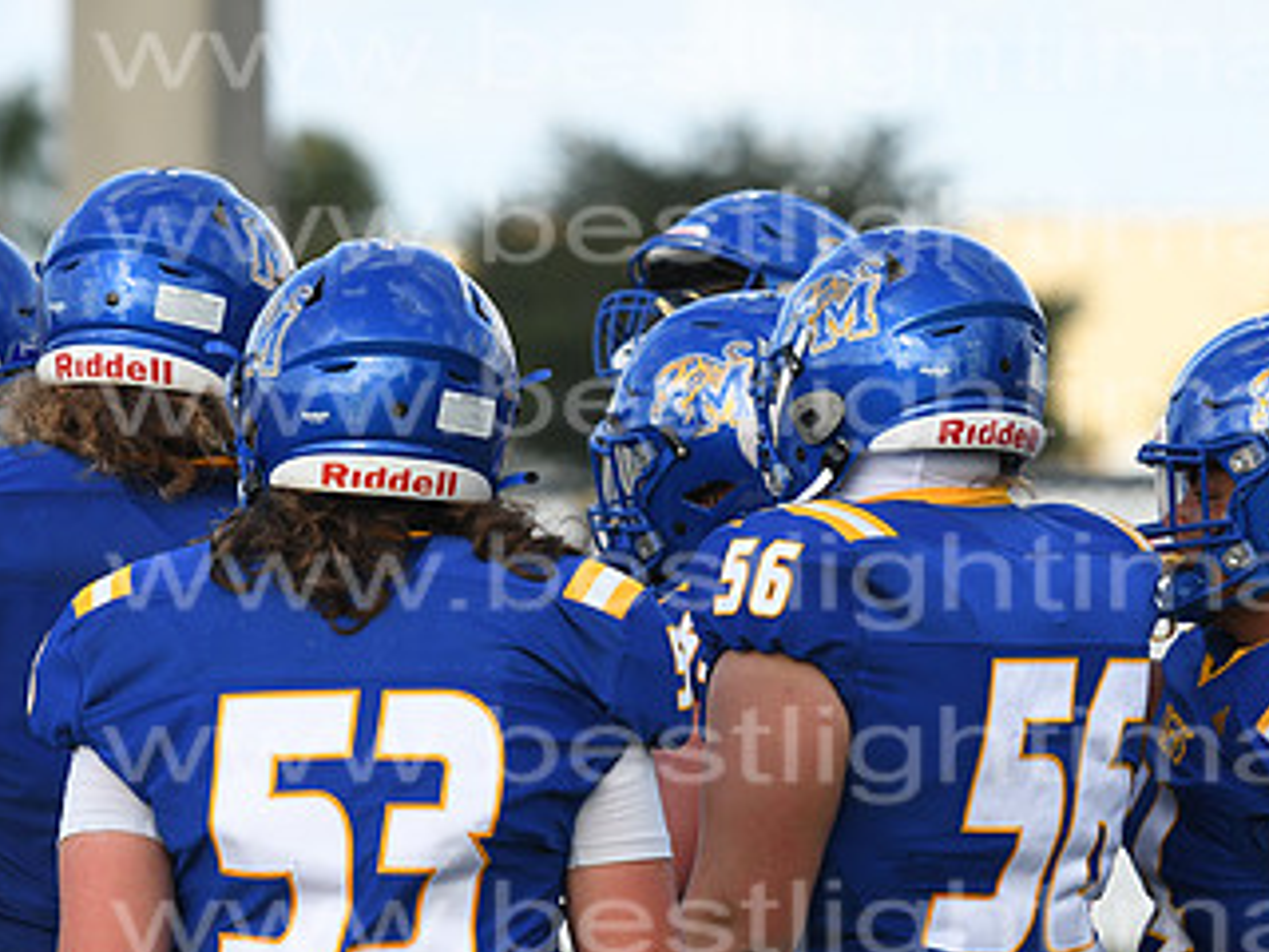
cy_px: 668
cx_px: 1011
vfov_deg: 4.2
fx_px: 12936
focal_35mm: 353
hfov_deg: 5.6
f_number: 4
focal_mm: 135
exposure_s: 1/1250
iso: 200
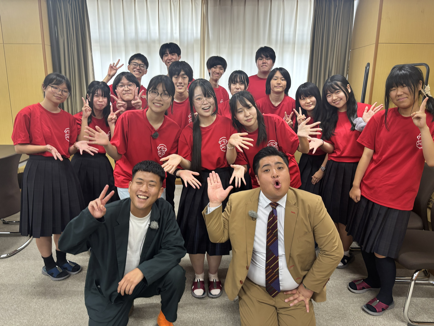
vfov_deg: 53.1
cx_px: 217
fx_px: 326
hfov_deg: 67.3
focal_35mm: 26
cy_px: 163
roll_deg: -2.3
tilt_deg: -14.0
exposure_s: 1/60
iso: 100
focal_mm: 5.96
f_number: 1.6
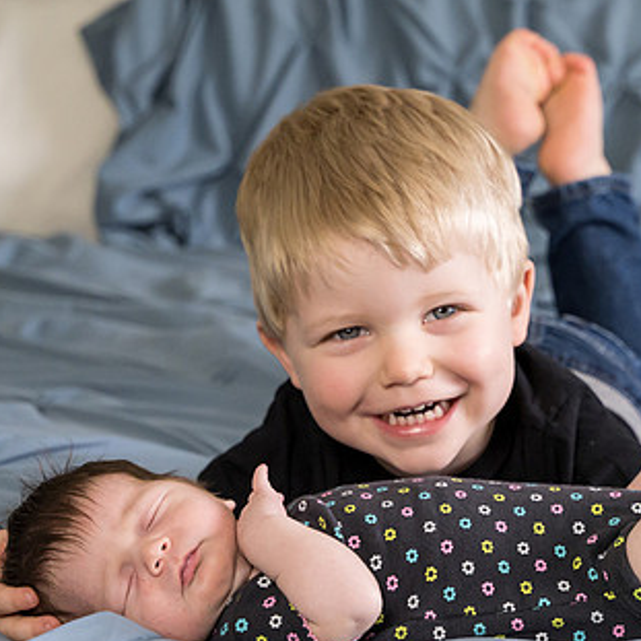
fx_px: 2933
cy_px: 285
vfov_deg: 12.5
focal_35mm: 140
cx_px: 596
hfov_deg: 12.4
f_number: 4
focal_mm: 61
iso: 2000
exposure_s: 1/320
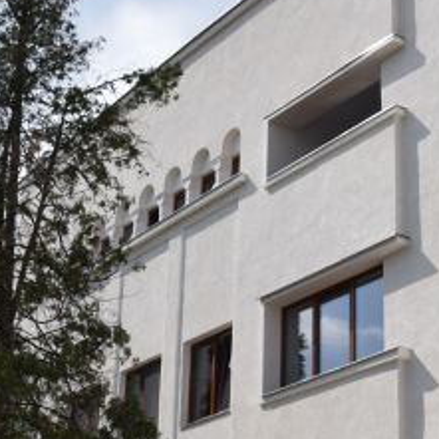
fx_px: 1254
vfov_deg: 19.7
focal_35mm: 87
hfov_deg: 19.8
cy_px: 352
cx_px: 258
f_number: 11
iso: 200
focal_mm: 21
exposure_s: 1/500
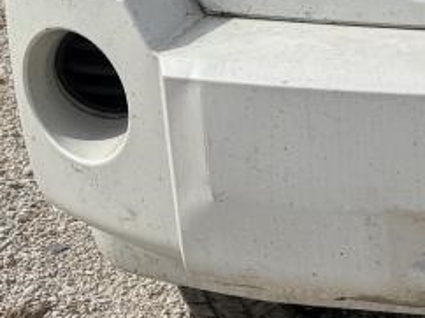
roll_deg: +0.7
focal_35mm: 127
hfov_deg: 13.1
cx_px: 889
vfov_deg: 11.2
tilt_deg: -14.0
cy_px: -149
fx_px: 1558
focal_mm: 6.76
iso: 80
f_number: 1.78
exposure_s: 1/5319
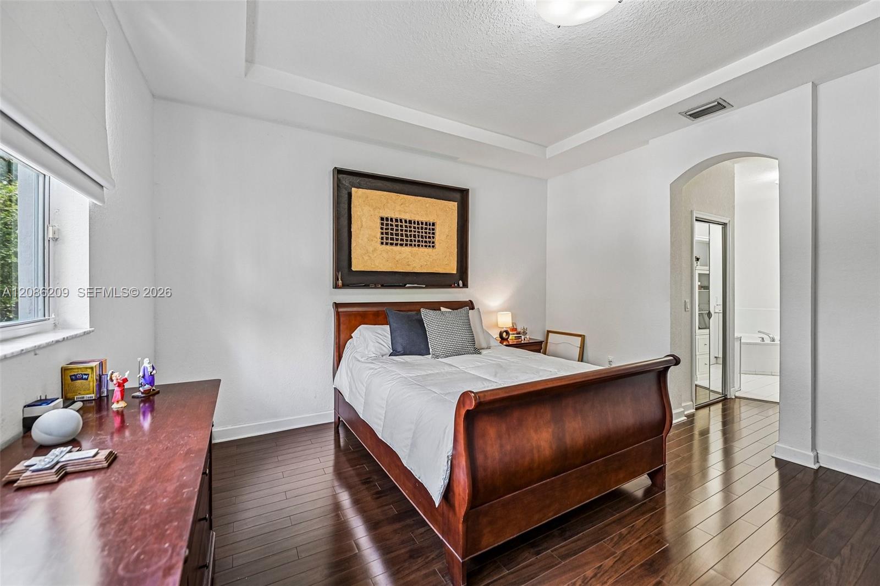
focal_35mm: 14
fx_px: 342
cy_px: 293
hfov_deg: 104.3
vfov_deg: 81.2
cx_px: 440
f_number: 4
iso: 140
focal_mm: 14
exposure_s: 1/13
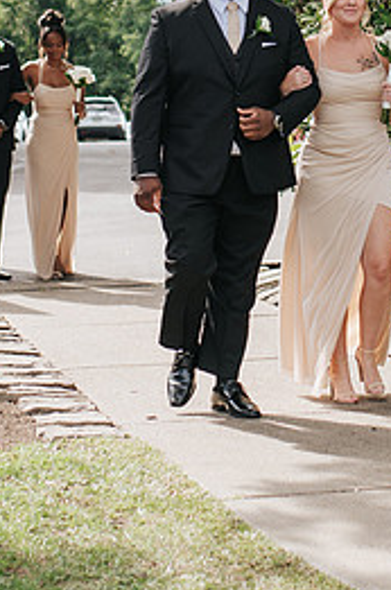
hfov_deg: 10.1
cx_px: 320
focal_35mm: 135
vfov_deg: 15.1
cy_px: 139
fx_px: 2208
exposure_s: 1/1600
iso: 250
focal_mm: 35
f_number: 2.8
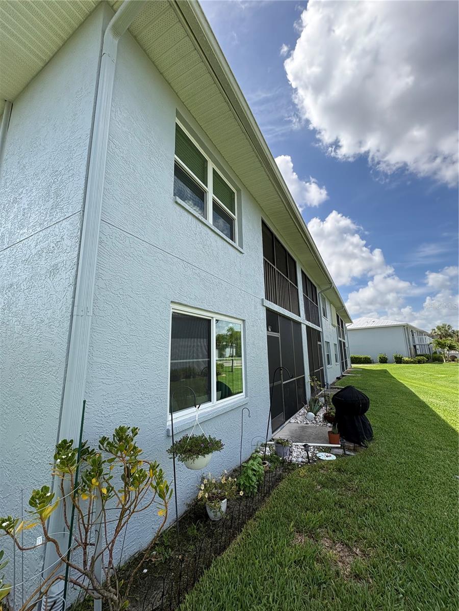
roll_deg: -0.6
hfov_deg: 85.7
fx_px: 248
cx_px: 230
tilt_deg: +9.3
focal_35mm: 14
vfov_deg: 102.1
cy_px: 306
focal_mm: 2.22
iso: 64
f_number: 2.2
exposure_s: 1/1178
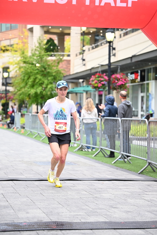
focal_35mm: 90
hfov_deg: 15.2
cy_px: 118
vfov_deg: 22.6
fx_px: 588
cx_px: 78
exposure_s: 1/1250
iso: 1250
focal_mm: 90
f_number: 2.8
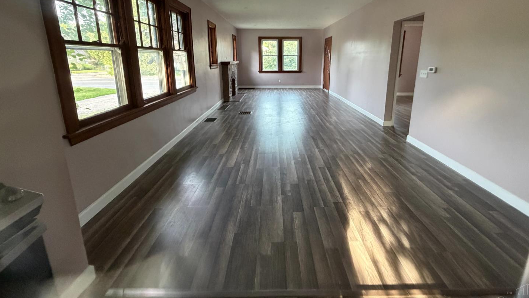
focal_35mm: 16
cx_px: 276
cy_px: 105
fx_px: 224
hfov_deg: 99.3
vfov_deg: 65.7
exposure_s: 1/60
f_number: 2.2
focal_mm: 2.22
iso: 400
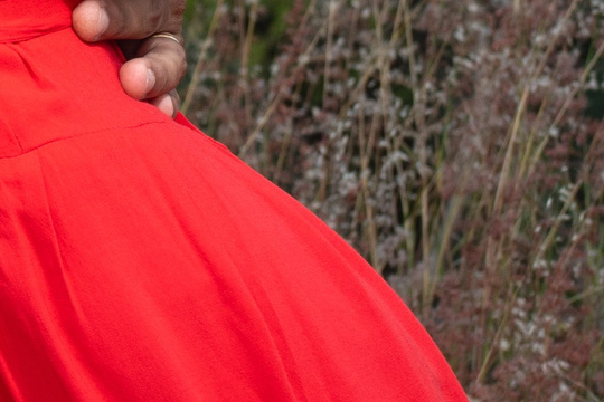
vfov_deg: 3.1
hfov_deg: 4.7
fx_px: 7264
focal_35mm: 433
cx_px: -644
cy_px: -448
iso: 400
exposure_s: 1/400
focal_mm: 80
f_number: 8
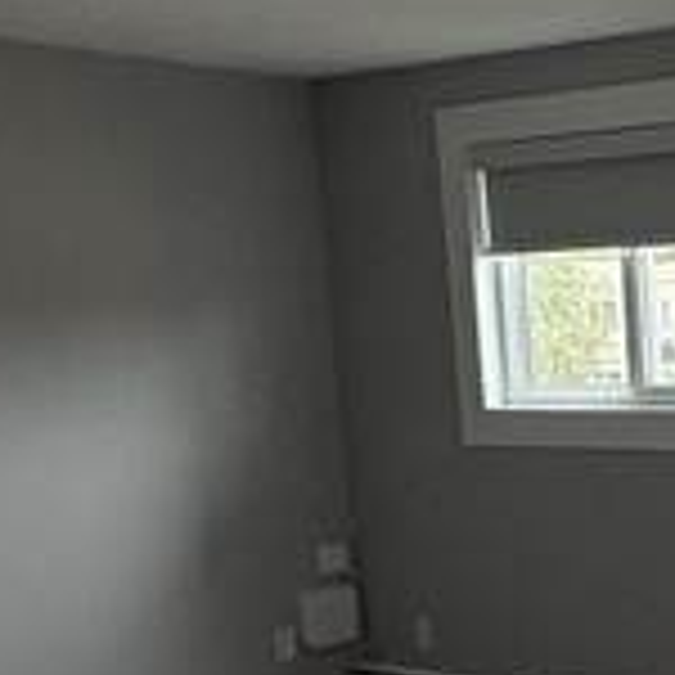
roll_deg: +1.6
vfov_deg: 25.9
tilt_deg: -6.9
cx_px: 1089
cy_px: 464
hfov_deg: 20.9
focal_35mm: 66
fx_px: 1456
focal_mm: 2.22
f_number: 2.2
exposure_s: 1/99
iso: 200
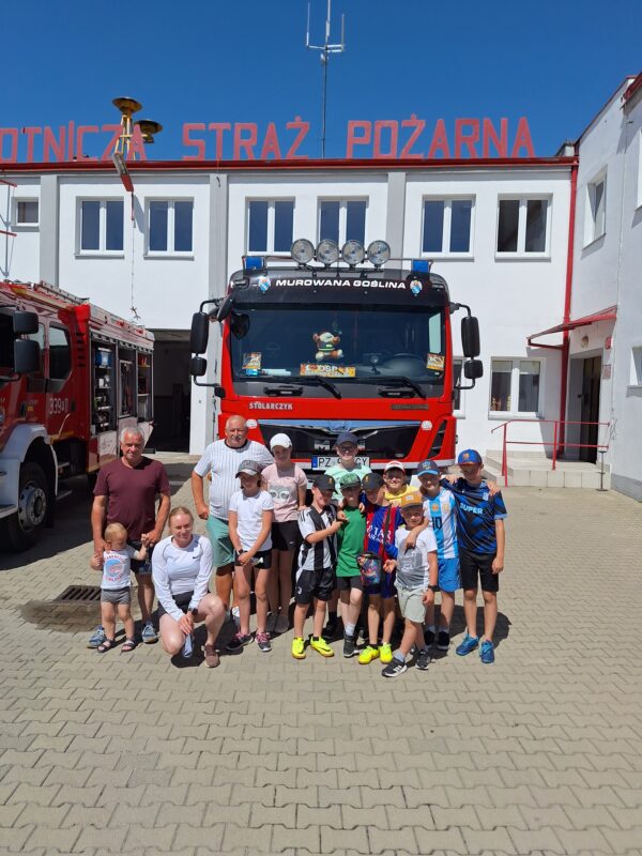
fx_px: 569
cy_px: 428
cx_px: 321
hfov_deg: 58.9
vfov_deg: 73.9
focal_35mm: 23
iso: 40
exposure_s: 1/5682
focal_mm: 5.54
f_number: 1.8
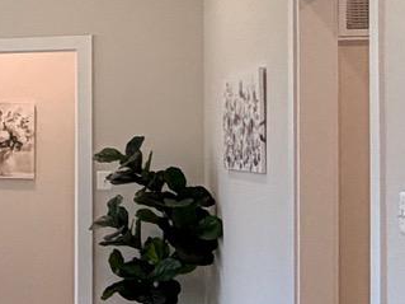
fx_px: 1053
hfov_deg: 16.7
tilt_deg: +0.6
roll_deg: -0.5
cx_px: -394
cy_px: 134
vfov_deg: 16.4
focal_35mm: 90
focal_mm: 2.22
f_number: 2.2
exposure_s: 1/120
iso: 100
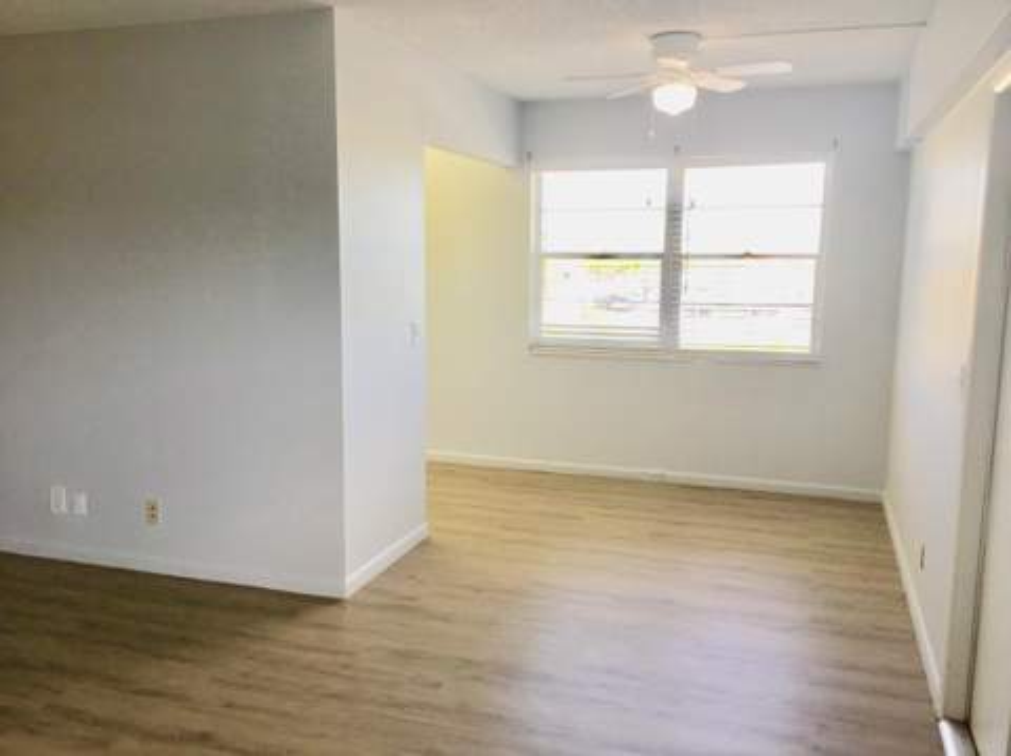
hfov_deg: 58.4
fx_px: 904
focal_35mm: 31
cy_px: 378
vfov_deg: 45.4
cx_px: 506
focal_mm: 3.3
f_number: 2.4
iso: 25
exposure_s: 1/60
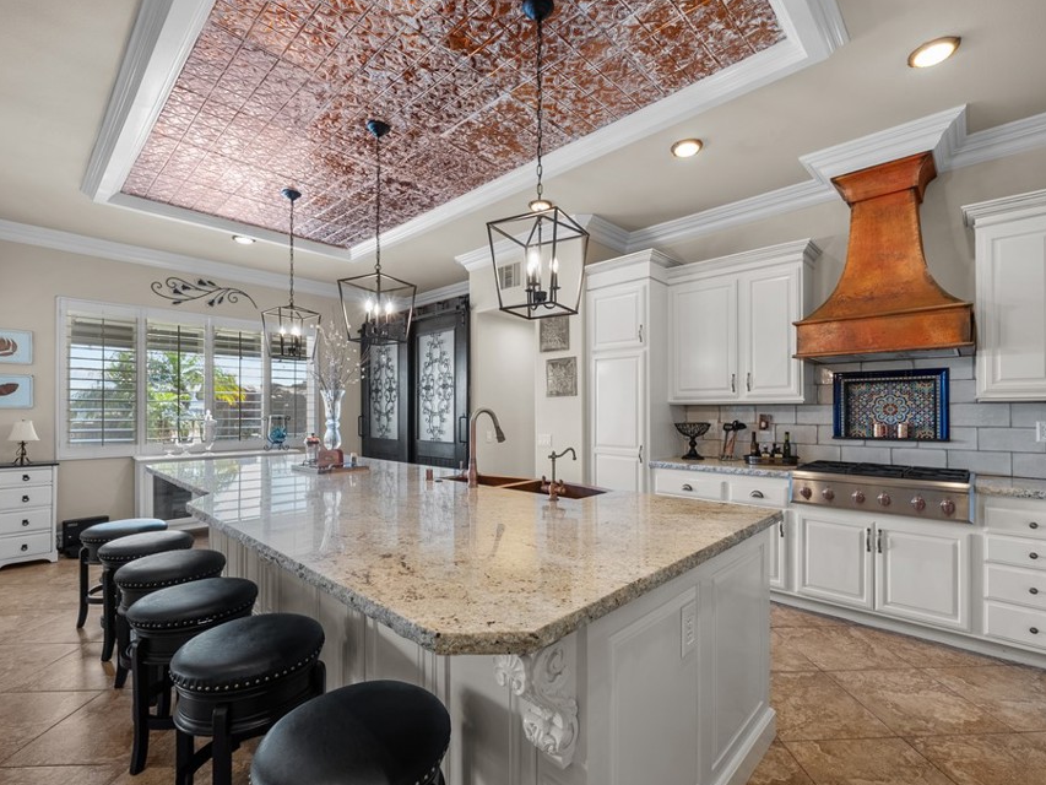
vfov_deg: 81.7
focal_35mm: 15
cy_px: 408
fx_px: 453
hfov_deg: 98.1
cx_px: 542
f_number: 9
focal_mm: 13
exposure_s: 1
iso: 125
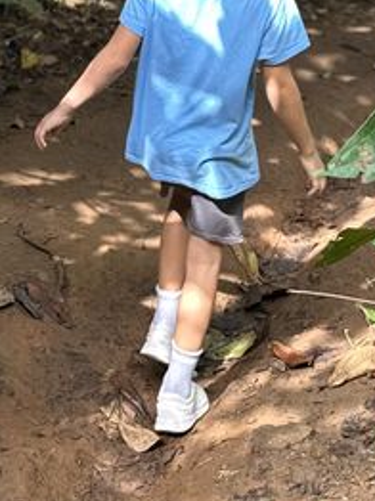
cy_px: -111
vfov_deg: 17.1
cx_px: 94
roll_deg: -2.0
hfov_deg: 13.4
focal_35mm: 110
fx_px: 1591
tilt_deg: -17.5
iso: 64
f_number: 1.78
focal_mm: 6.86
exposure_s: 1/121
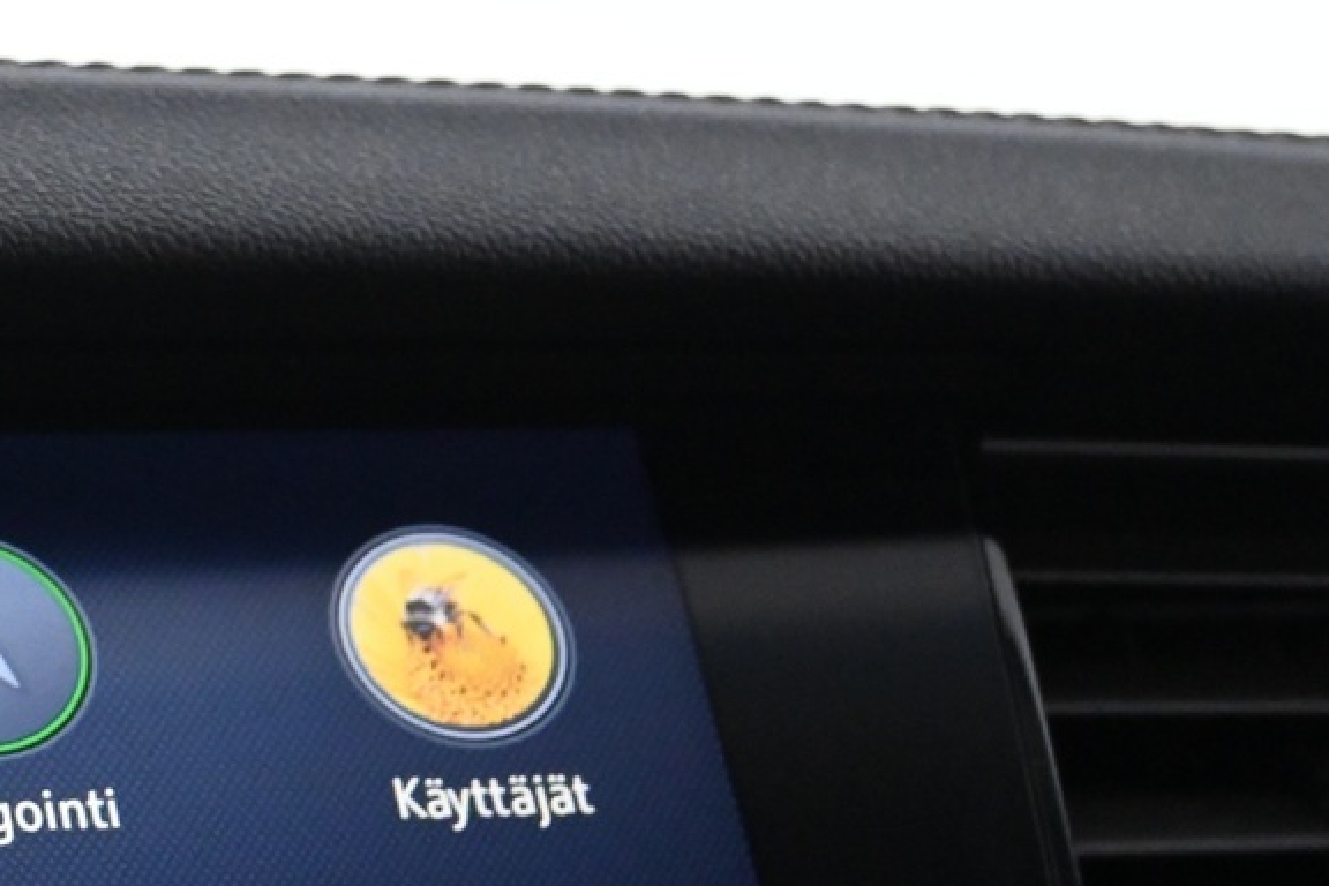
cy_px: 948
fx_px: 3891
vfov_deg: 12.8
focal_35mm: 105
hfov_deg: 18.2
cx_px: -367
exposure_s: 1/40
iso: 3200
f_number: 4.2
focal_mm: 25
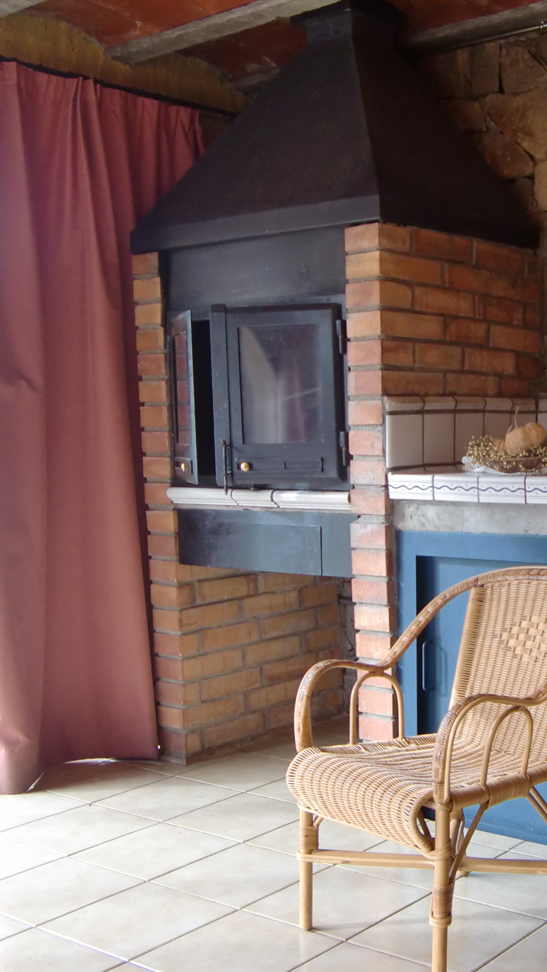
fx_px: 1237
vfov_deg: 42.9
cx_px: 501
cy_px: 486
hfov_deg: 24.2
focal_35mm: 48
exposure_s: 1/60
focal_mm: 5.8
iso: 125
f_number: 2.7
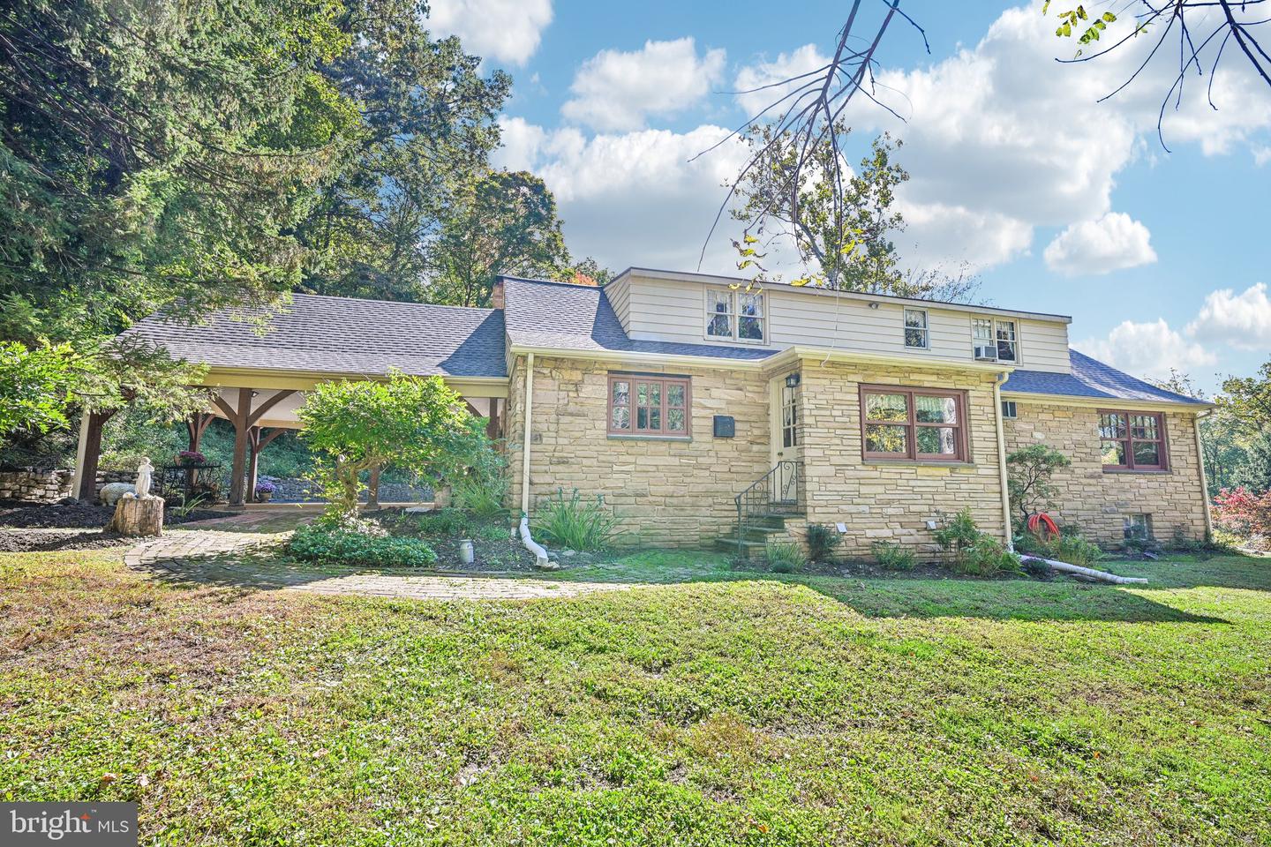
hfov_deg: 96.7
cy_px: 424
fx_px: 565
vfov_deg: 73.7
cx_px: 636
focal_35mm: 16
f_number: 8
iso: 800
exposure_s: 1/500
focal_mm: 16
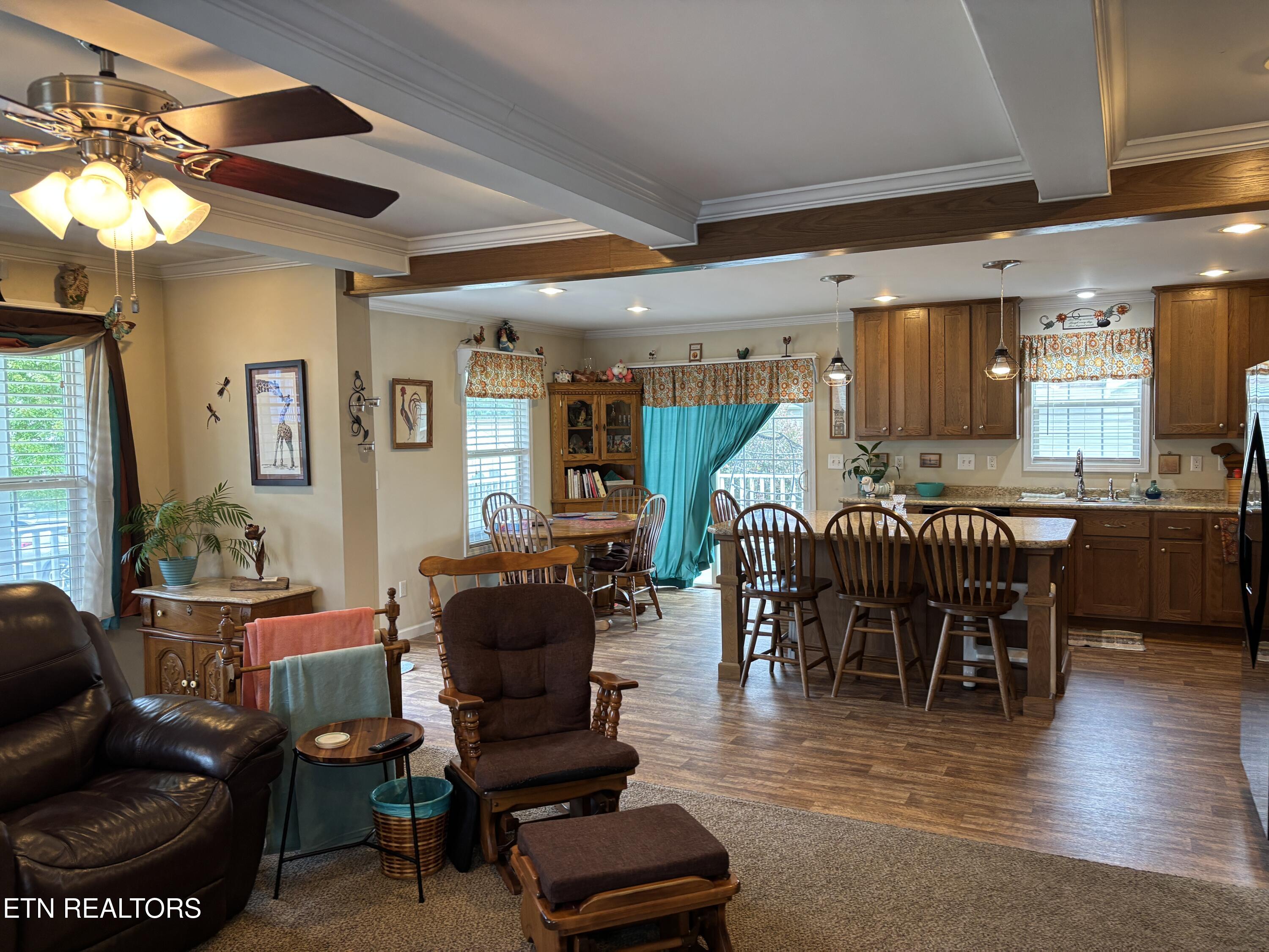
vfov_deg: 53.1
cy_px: 476
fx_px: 953
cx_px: 634
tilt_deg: -2.8
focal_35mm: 26
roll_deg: +0.6
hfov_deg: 67.3
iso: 125
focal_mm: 5.96
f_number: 1.6
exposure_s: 1/60
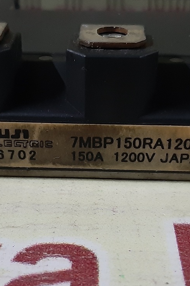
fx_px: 483
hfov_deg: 22.2
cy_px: 147
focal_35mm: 61
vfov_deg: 32.9
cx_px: 78
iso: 500
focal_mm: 3.93
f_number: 1.7
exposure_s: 1/20
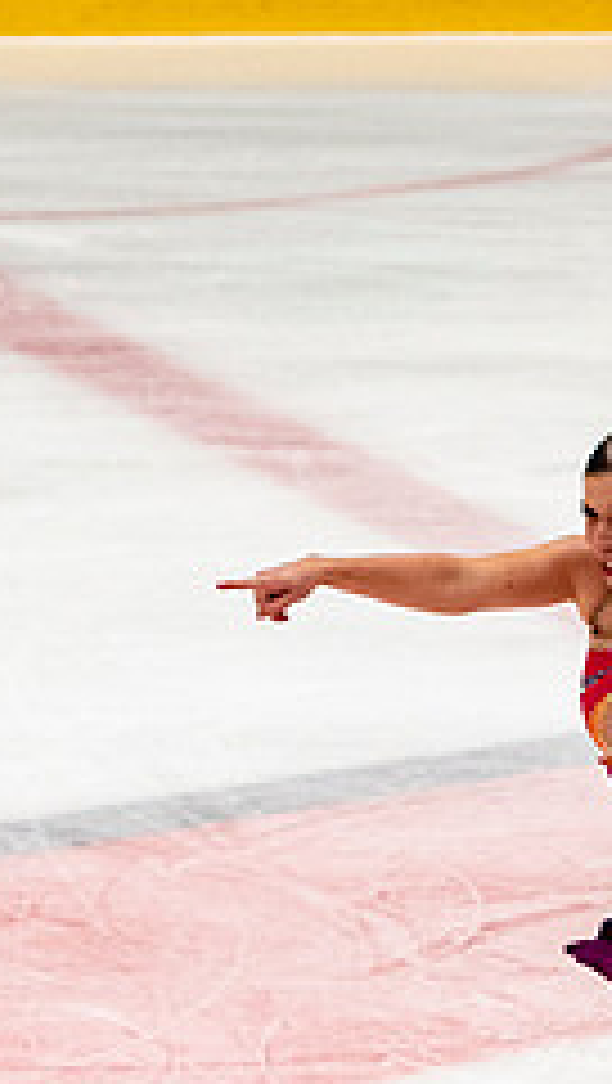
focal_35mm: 579
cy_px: 762
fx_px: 16663
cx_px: 602
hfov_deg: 2.1
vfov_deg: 3.7
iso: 720
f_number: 4
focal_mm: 112
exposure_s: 1/500
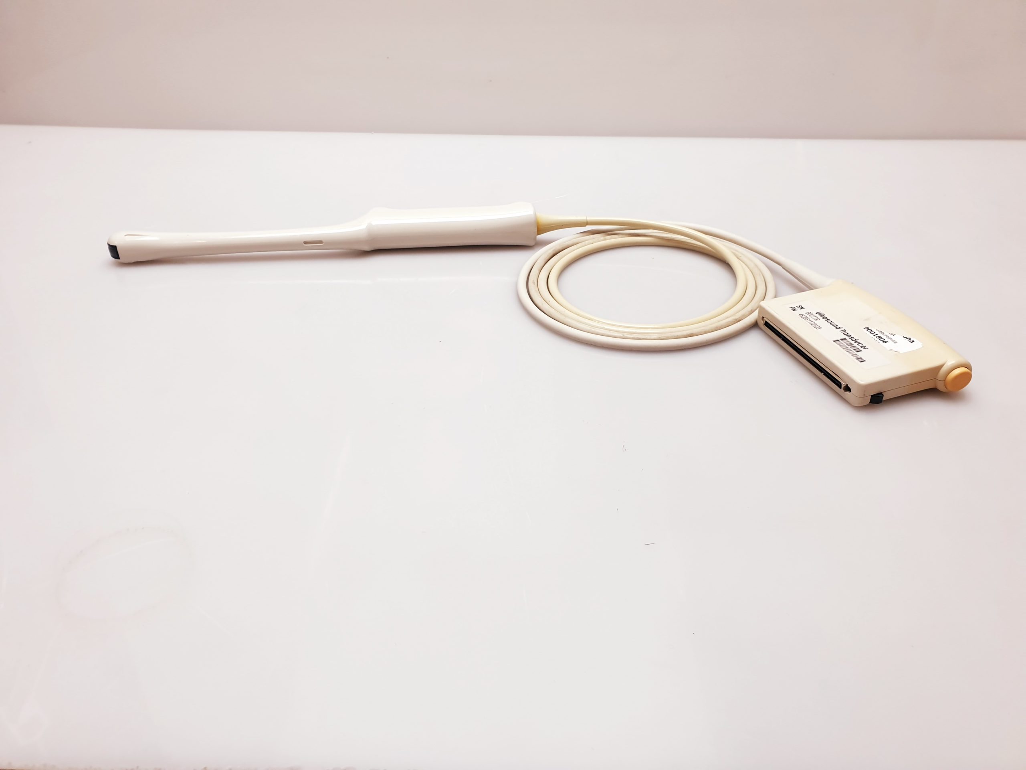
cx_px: 513
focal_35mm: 26
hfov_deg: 67.3
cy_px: 385
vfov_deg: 53.1
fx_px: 771
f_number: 2.4
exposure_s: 1/100
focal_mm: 4.3
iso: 100
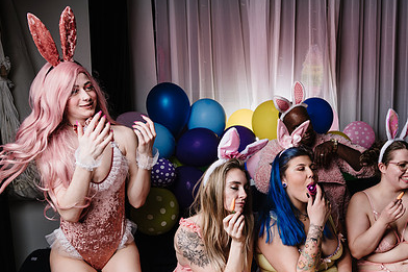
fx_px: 453
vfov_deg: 32.8
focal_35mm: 40
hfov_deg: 47.1
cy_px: 197
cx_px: 294
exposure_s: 1/200
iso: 64
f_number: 4.5
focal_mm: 27
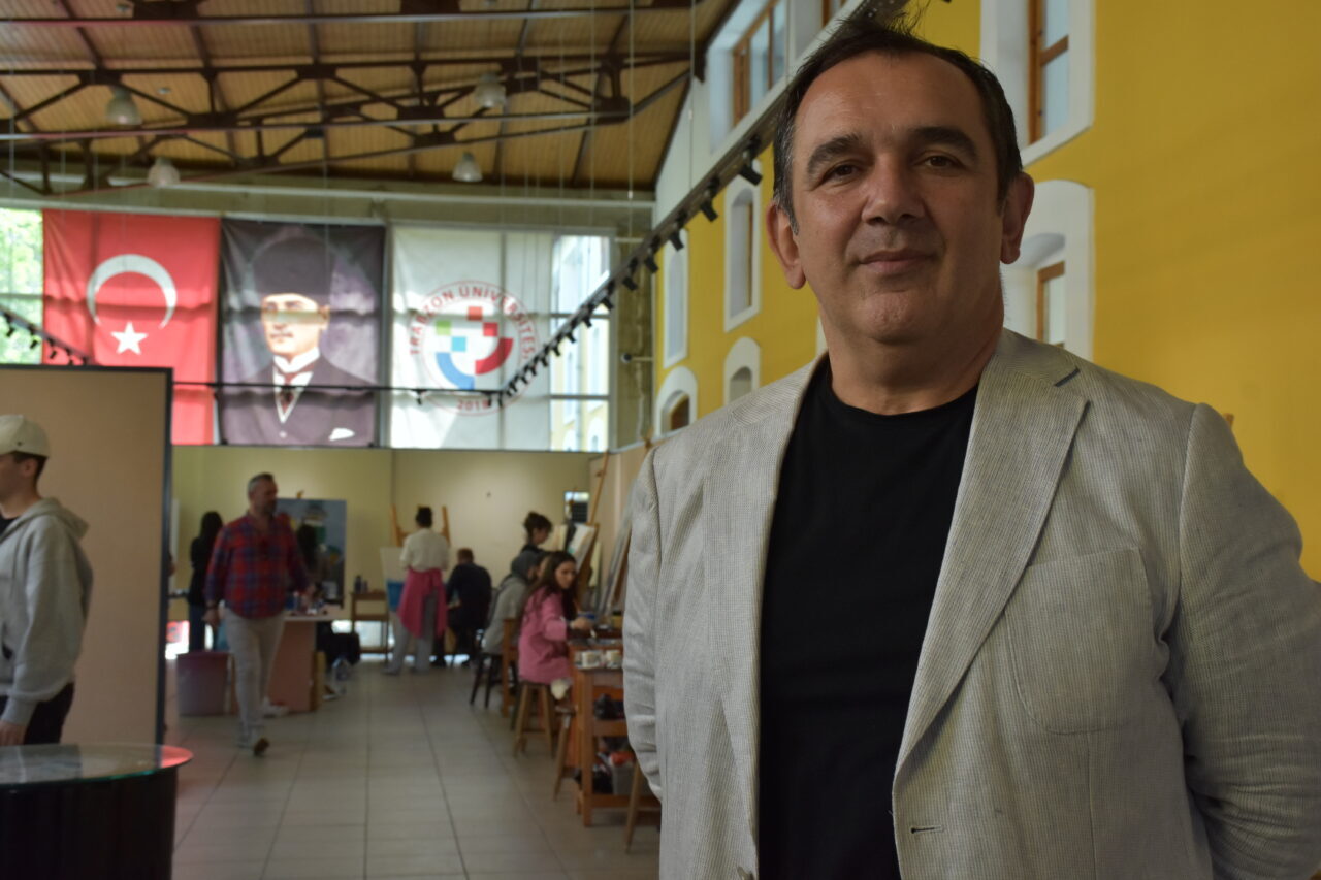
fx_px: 1761
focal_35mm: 48
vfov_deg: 28.1
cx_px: 660
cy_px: 440
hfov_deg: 41.1
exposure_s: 1/200
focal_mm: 32
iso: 800
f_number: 7.1
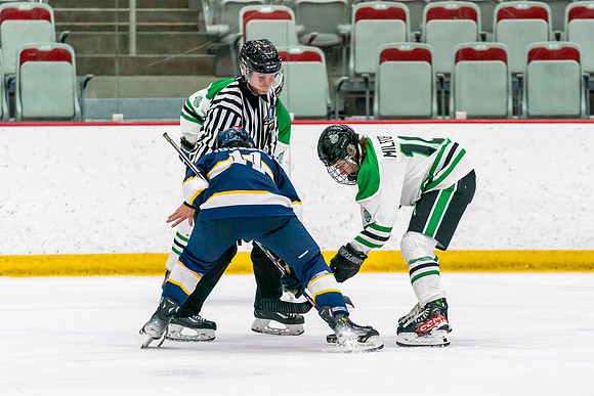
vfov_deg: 4.1
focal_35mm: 332
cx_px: 333
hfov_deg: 6.2
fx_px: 5472
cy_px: 270
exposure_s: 1/1250
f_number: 2.8
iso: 3200
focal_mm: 200
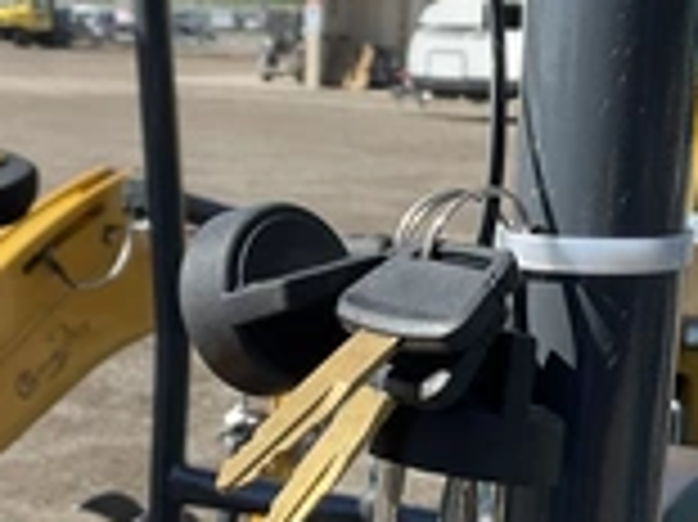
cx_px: 432
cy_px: 360
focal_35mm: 75
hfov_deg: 25.9
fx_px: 1511
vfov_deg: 19.5
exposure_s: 1/929
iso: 25
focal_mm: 3
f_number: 1.8
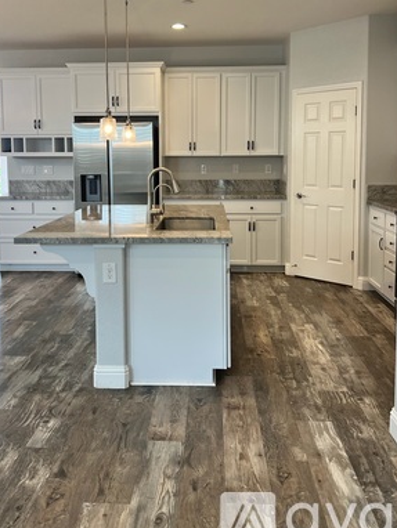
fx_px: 519
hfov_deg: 41.8
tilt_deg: -3.6
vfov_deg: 53.4
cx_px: 185
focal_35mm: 34
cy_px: 202
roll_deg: +2.8
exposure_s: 1/120
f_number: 1.5
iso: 64
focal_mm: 5.7
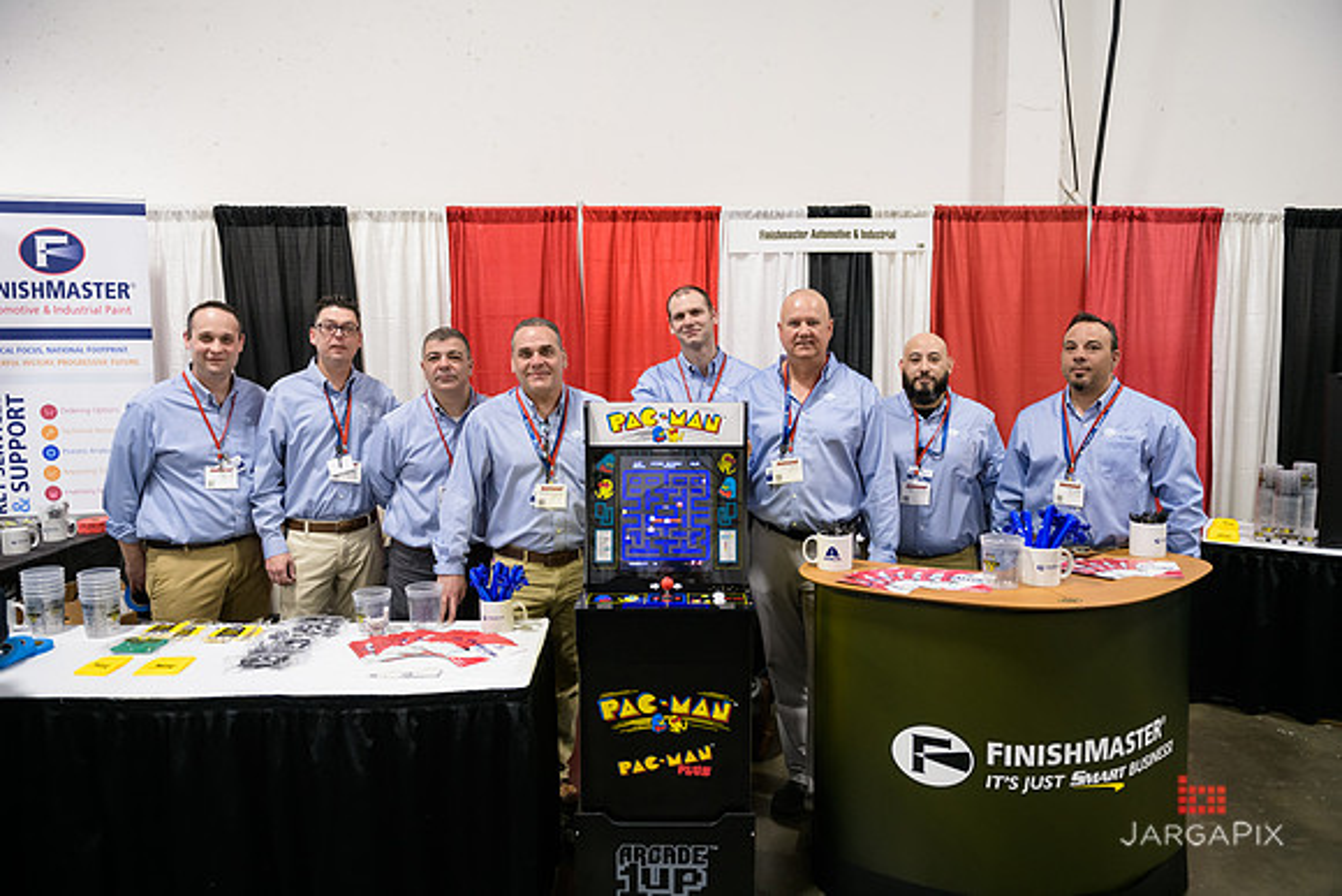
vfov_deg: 53.2
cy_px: 448
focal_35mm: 24
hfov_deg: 73.7
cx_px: 671
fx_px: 895
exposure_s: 1/125
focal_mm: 24
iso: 1600
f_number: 3.2
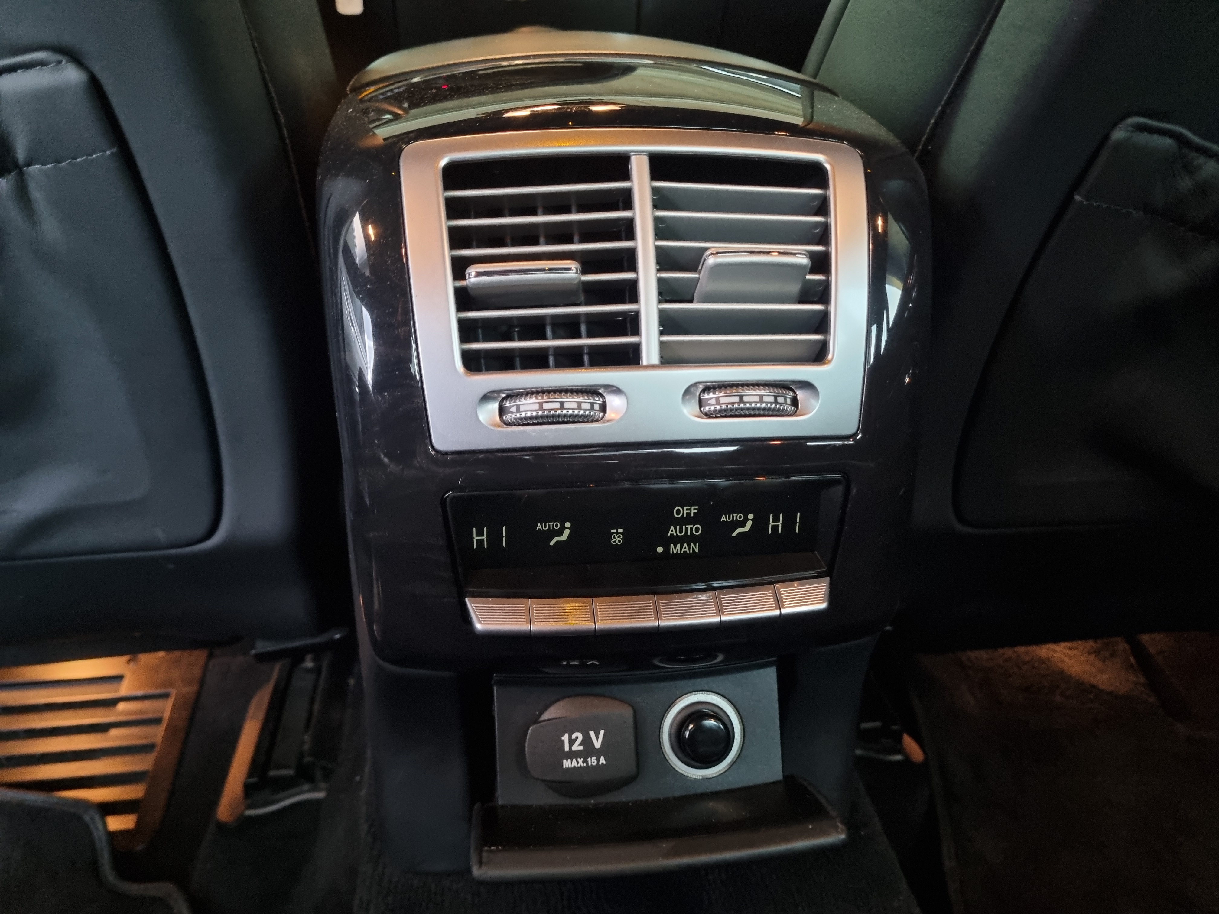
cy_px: 457
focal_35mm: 26
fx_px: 916
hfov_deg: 67.3
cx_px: 610
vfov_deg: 53.1
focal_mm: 5.4
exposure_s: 1/24
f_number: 1.8
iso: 800
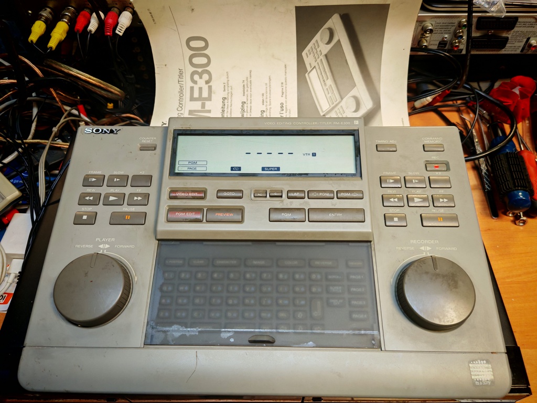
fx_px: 419
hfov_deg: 65.3
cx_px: 268
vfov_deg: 51.4
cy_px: 202
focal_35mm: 27
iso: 400
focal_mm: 6.67
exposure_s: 1/33
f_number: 1.9
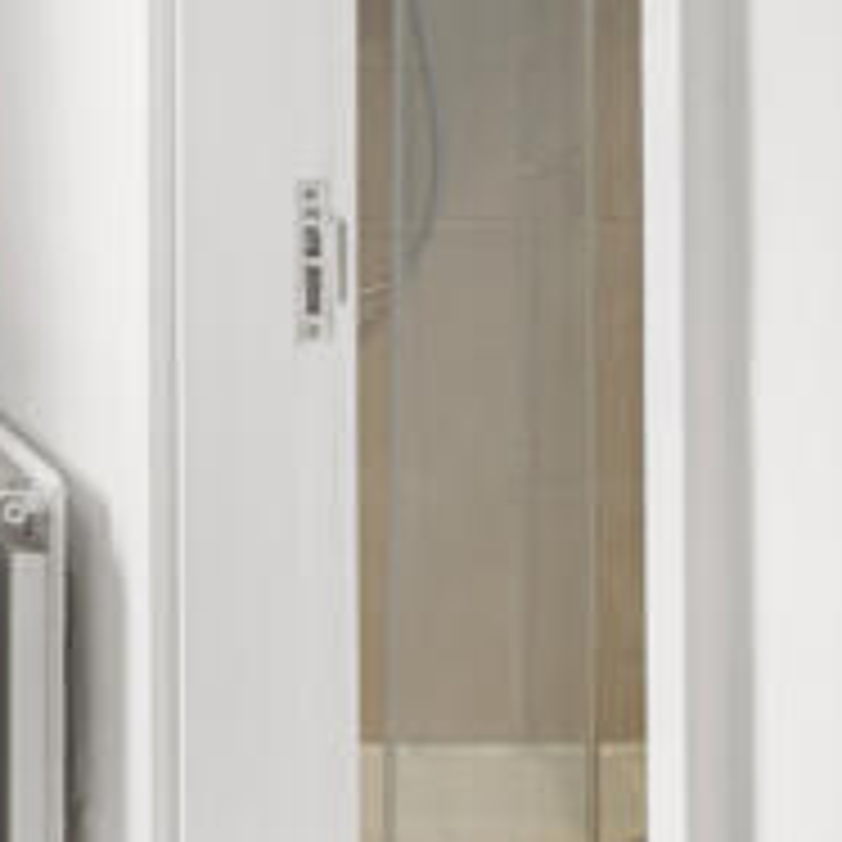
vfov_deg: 20.9
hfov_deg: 18.4
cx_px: -500
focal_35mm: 81
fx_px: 2238
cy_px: 92
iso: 200
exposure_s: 1/1.25
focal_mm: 17.5
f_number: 16
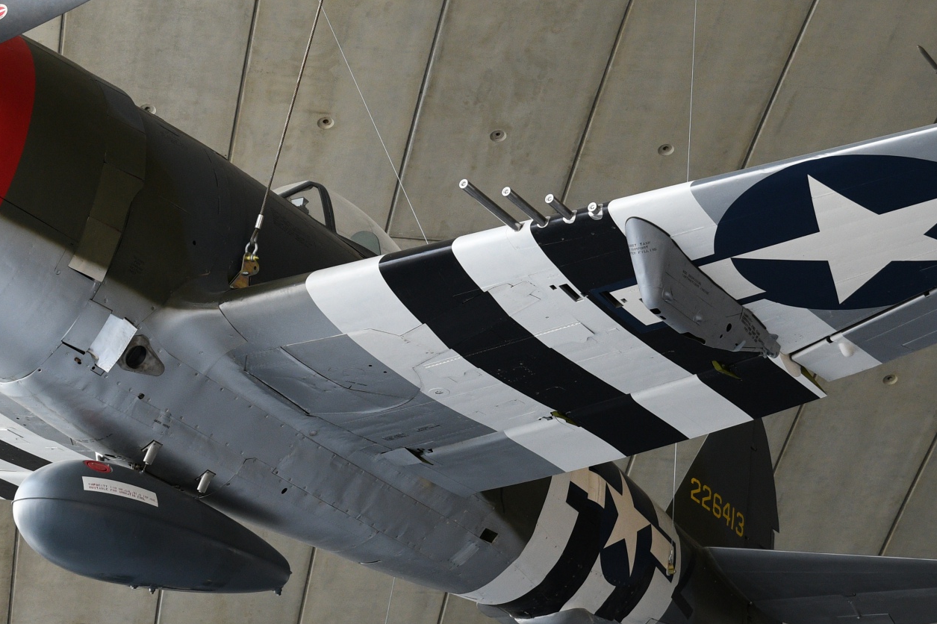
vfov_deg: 15.5
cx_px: 414
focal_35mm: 88
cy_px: 214
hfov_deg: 23.1
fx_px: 2290
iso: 640
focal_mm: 31
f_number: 5
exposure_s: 1/100
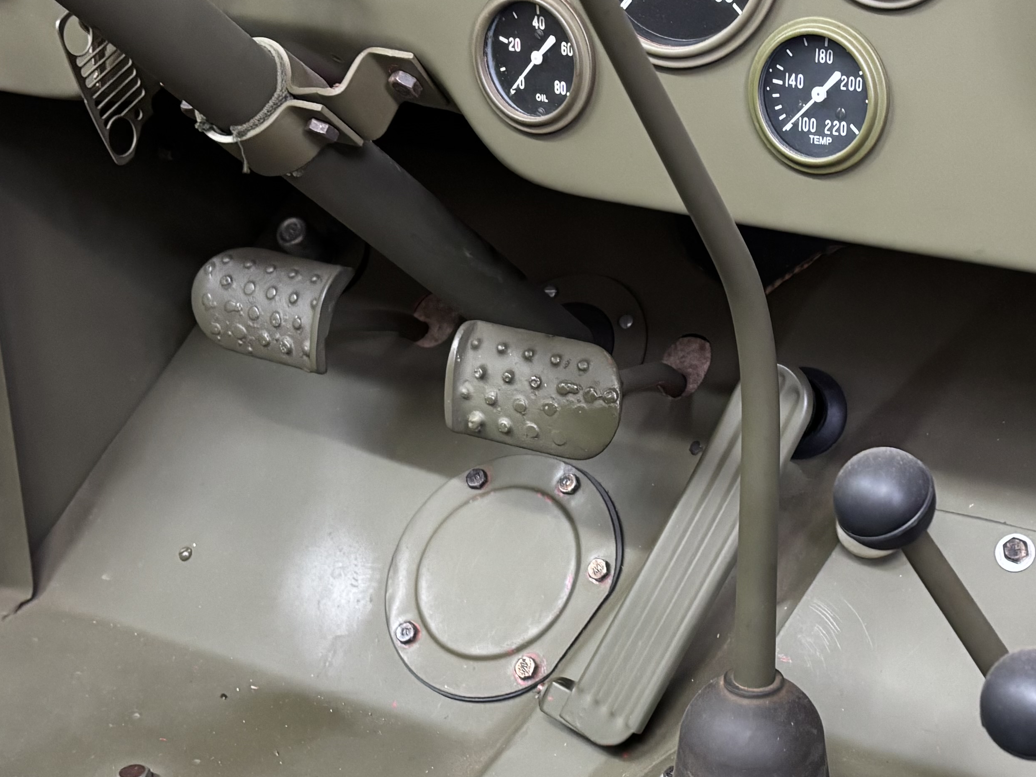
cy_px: 376
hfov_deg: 31.9
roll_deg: +0.5
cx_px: 698
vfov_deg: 24.4
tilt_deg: -25.4
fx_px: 1796
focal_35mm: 60
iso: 500
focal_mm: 5.96
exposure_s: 1/33
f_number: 1.6
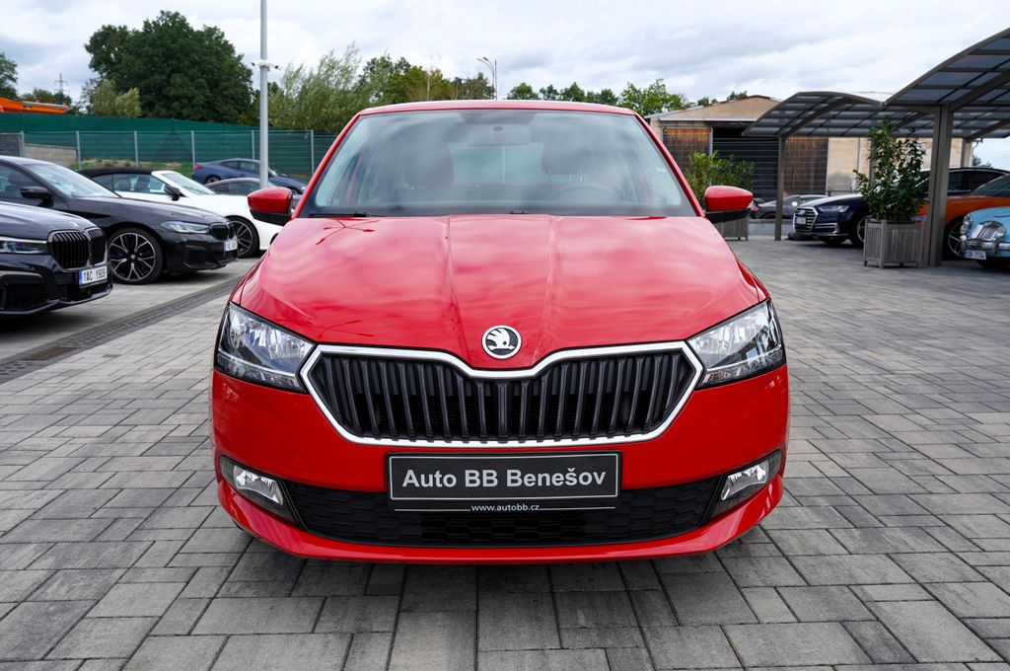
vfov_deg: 43.5
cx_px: 505
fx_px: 841
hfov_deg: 62.0
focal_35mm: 30
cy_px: 336
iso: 100
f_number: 8
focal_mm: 30
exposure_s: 1/200
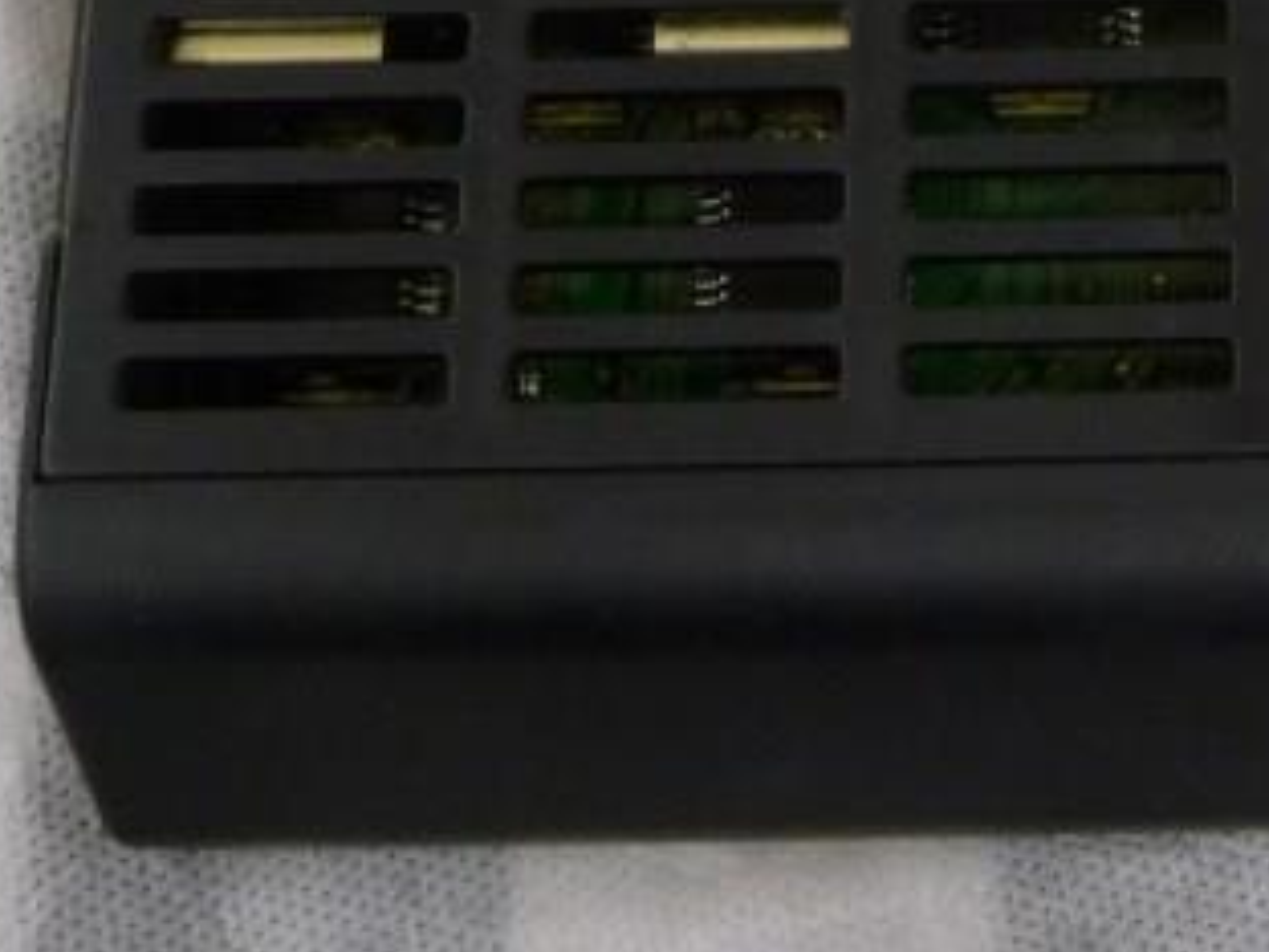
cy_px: -216
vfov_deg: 15.4
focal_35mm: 92
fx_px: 3373
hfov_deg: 20.5
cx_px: 1306
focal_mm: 4.7
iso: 250
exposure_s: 1/30
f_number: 3.3
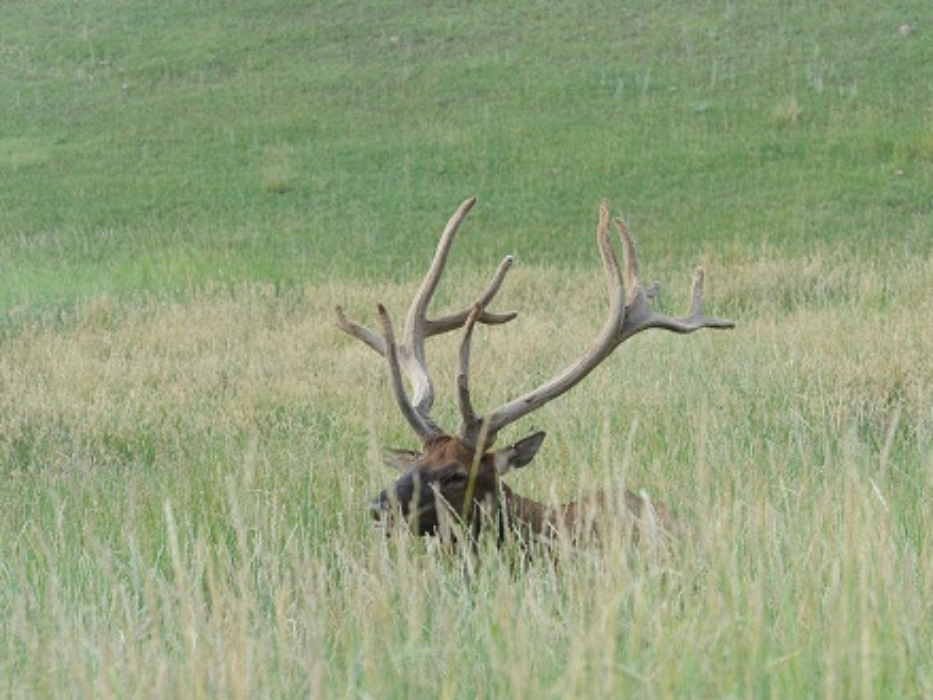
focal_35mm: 164
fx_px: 4419
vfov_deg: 9.0
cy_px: 351
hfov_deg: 12.1
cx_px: 482
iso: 1000
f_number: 10
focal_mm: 150
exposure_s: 1/400
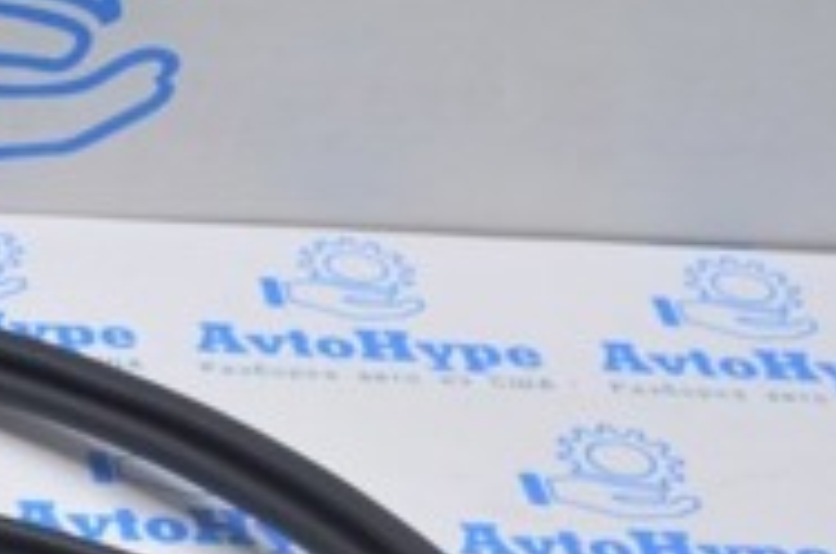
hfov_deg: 15.2
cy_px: 887
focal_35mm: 123
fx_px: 2851
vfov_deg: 10.6
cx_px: -496
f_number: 5.6
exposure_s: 1/20
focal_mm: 24
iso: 400
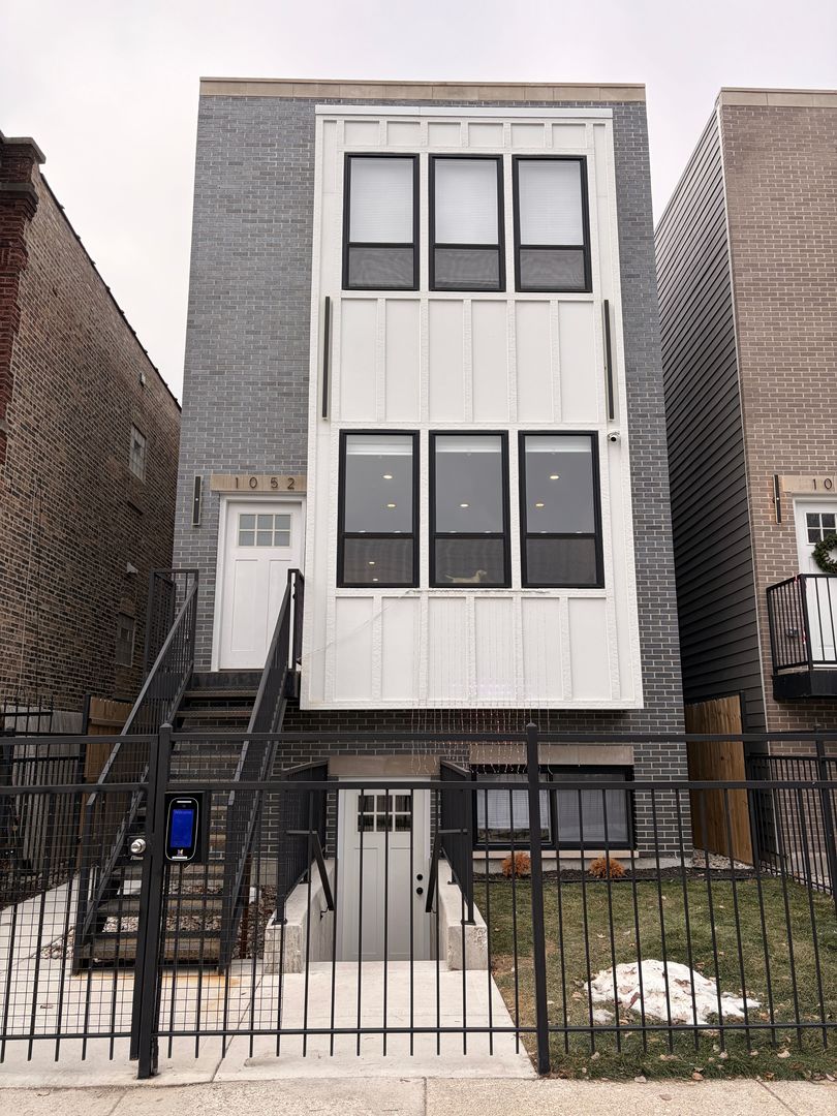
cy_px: 558
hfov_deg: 53.1
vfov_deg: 67.3
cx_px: 418
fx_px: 838
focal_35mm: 26
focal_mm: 5.96
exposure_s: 1/1263
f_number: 1.6
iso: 64
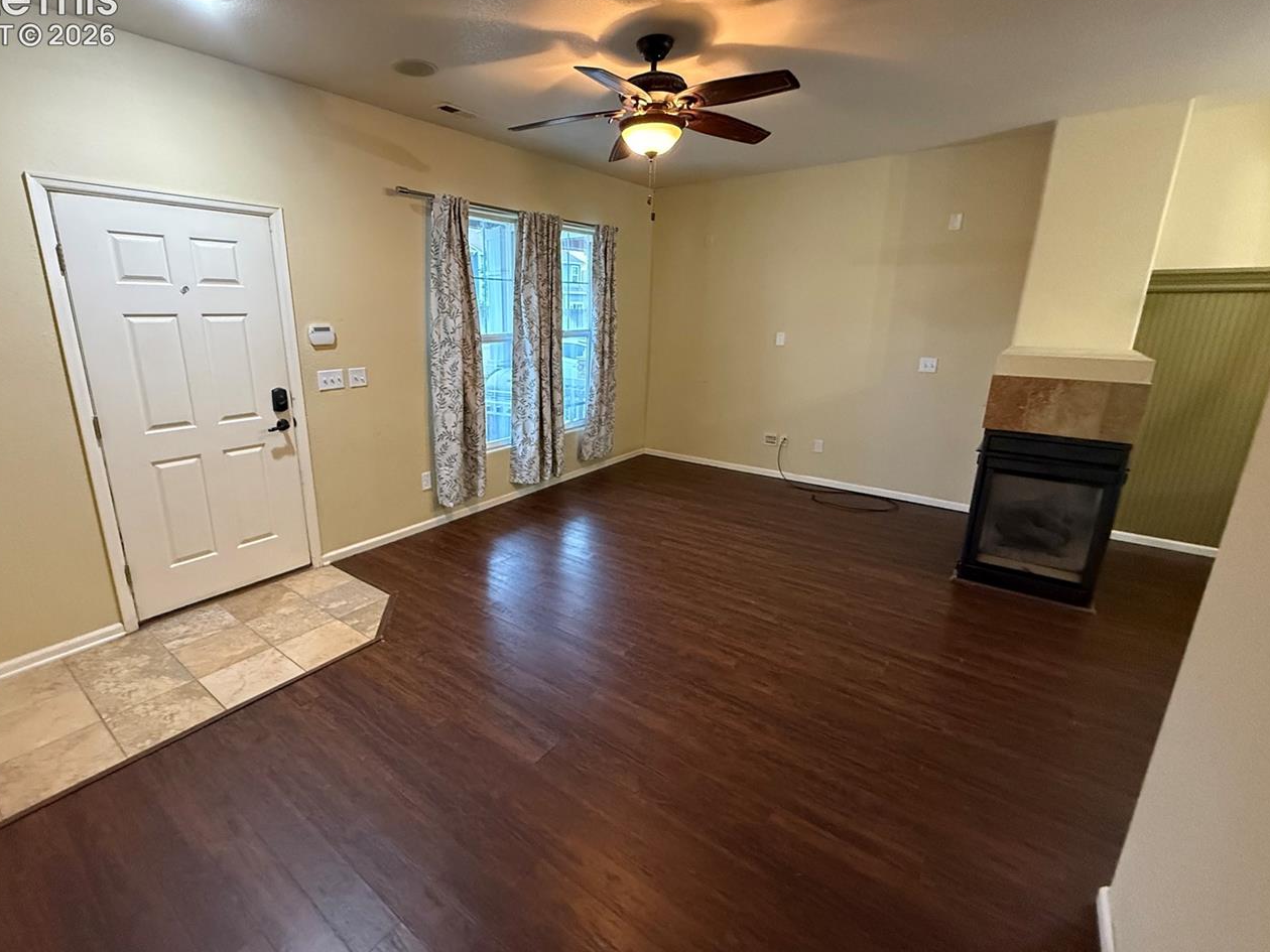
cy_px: 464
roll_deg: -0.1
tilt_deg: -14.0
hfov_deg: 94.1
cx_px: 566
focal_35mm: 16
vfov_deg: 78.1
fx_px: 587
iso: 800
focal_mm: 2.22
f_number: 2.2
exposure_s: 1/60
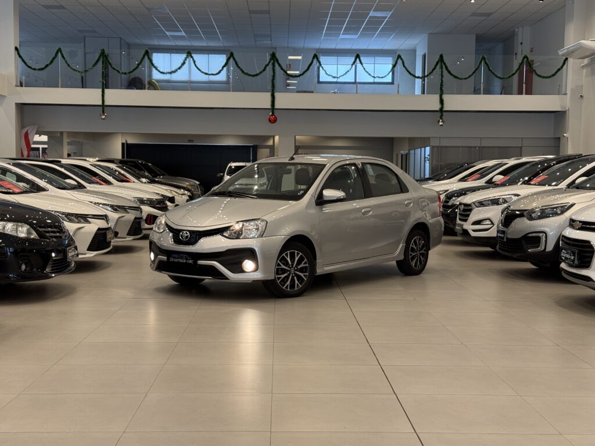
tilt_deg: -3.4
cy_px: 223
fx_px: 825
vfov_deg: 30.3
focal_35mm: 48
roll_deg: -0.8
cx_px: 298
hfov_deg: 39.7
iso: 100
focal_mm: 6.76
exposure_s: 1/60
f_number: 1.78
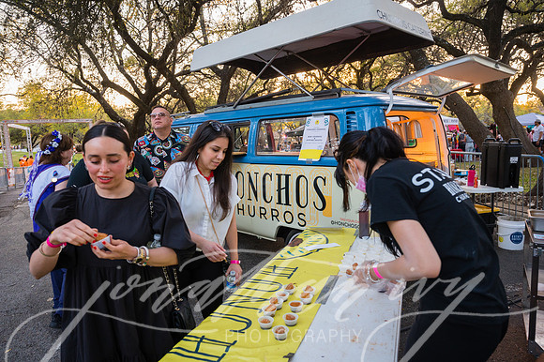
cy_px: 181
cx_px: 272
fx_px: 362
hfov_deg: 73.8
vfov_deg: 53.1
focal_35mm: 24
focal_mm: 24
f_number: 4
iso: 800
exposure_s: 1/200
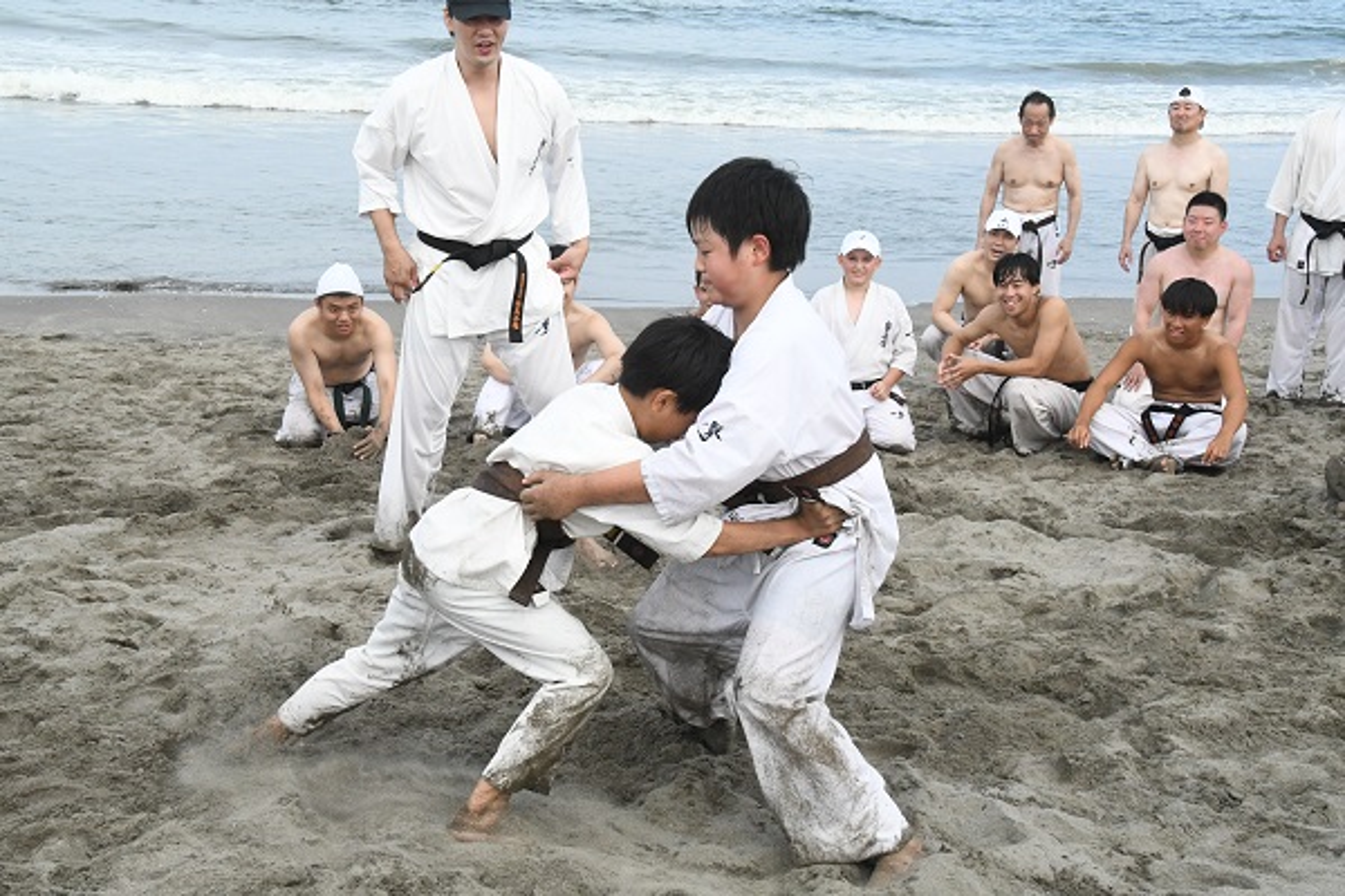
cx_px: 672
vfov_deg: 28.1
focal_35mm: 48
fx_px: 1793
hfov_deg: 41.1
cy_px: 448
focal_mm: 32
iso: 3200
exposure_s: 1/1000
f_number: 14
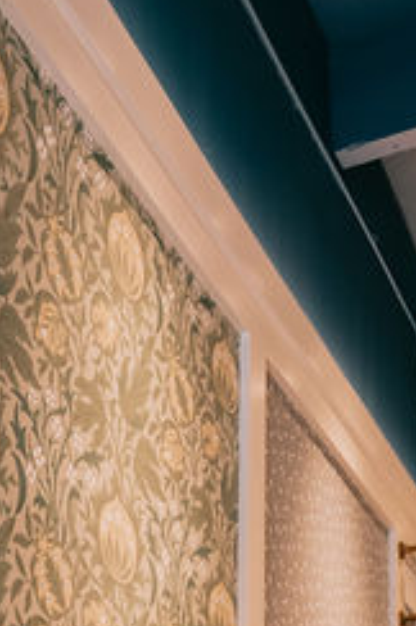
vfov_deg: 23.6
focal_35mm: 67
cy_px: 952
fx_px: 1165
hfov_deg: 20.2
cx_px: 159
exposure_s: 1/15
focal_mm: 17
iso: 100
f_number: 10
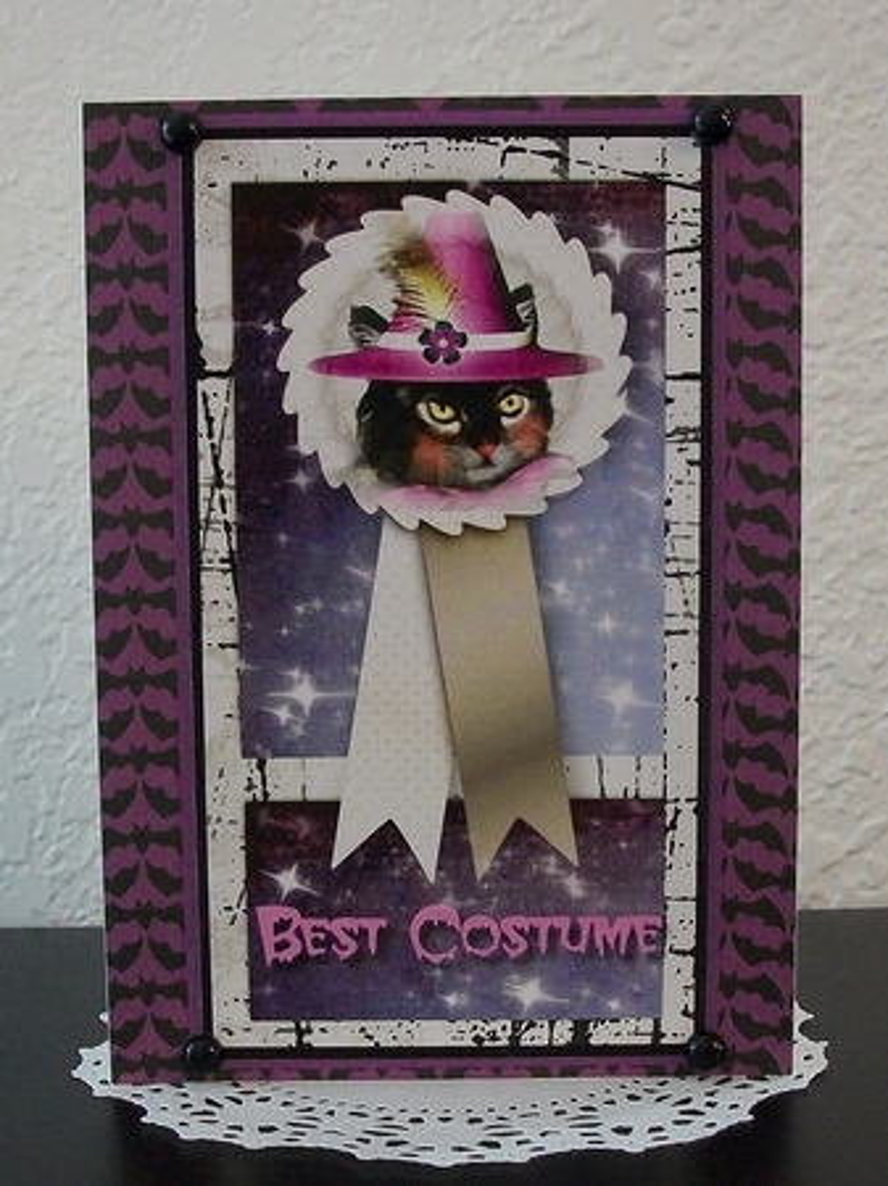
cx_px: 444
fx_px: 1096
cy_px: 593
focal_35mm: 32
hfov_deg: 44.1
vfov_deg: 56.8
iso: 220
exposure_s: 1/8
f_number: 2.9
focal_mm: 5.7
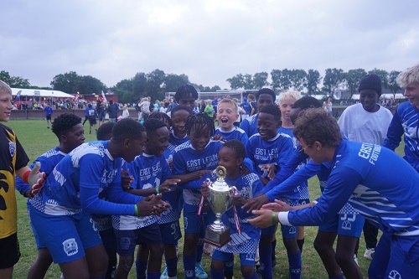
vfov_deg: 36.8
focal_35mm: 36
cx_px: 210
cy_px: 140
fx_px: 419
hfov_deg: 53.1
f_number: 4
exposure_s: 1/160
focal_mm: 36
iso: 640
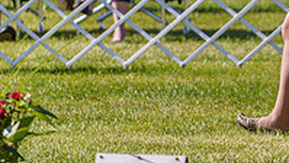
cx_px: 347
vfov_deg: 2.2
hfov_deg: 4.0
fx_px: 4169
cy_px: -68
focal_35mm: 544
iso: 200
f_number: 4
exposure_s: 1/1250
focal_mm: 178
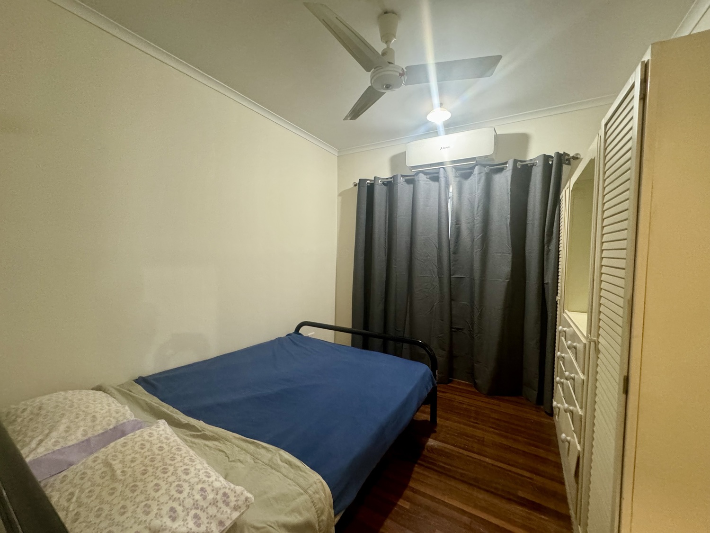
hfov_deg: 102.1
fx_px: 287
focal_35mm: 14
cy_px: 266
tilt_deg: -2.6
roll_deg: -0.8
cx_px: 355
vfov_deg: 85.7
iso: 640
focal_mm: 2.22
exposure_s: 1/50
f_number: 2.2
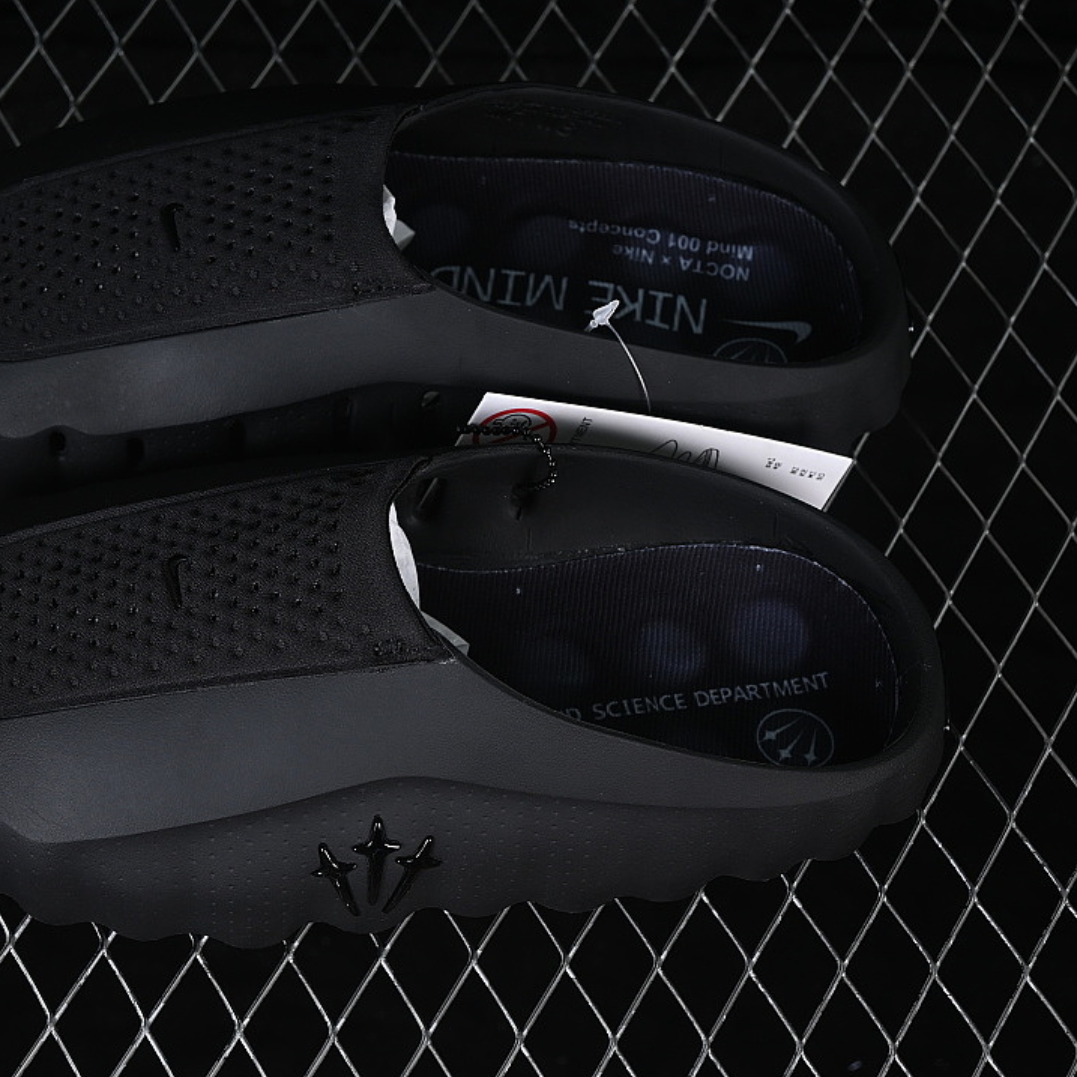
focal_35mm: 96
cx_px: 397
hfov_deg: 18.1
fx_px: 3379
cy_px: 539
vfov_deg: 18.1
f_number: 6.3
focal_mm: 50
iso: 160
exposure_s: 1/50
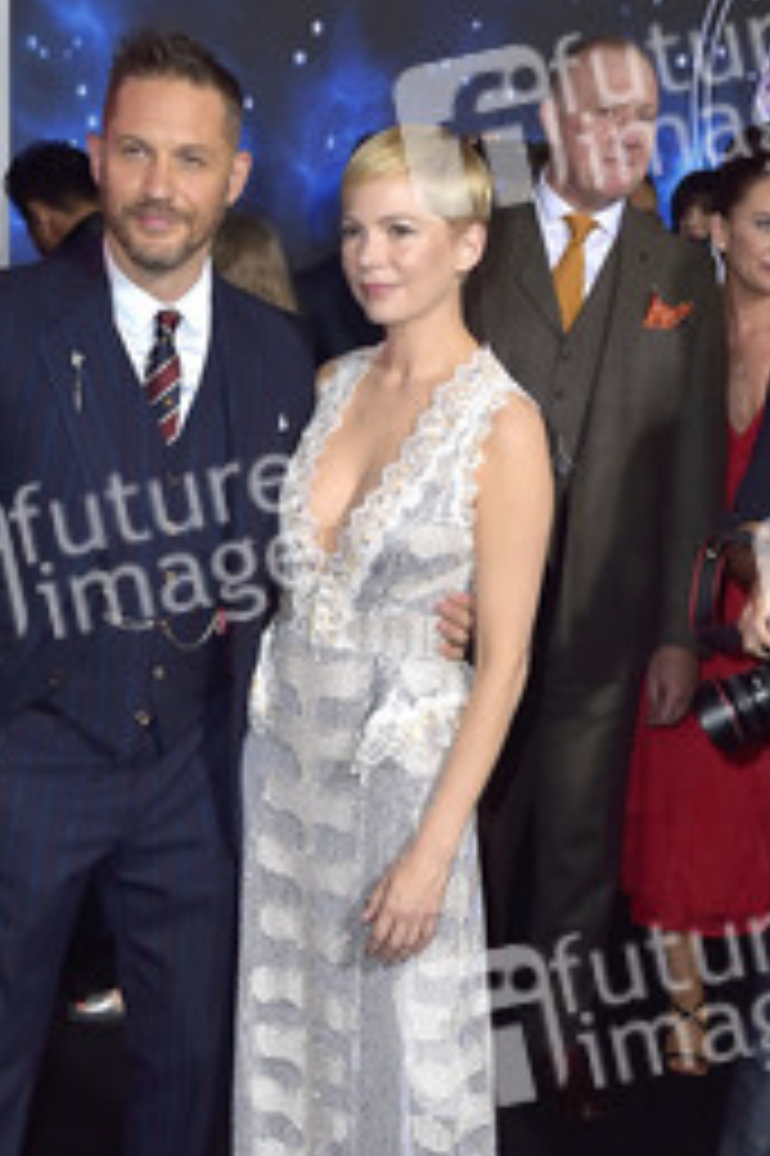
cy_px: 787
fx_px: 1703
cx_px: 218
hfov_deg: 25.3
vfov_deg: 37.1
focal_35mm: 53
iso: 500
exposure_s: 1/250
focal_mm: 34
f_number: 5
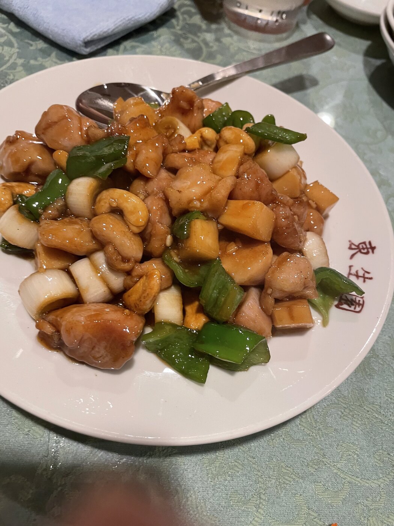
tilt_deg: -57.2
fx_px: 395
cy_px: 263
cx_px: 197
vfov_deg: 67.3
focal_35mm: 26
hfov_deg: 53.1
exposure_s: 1/50
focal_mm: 4.2
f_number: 1.6
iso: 200
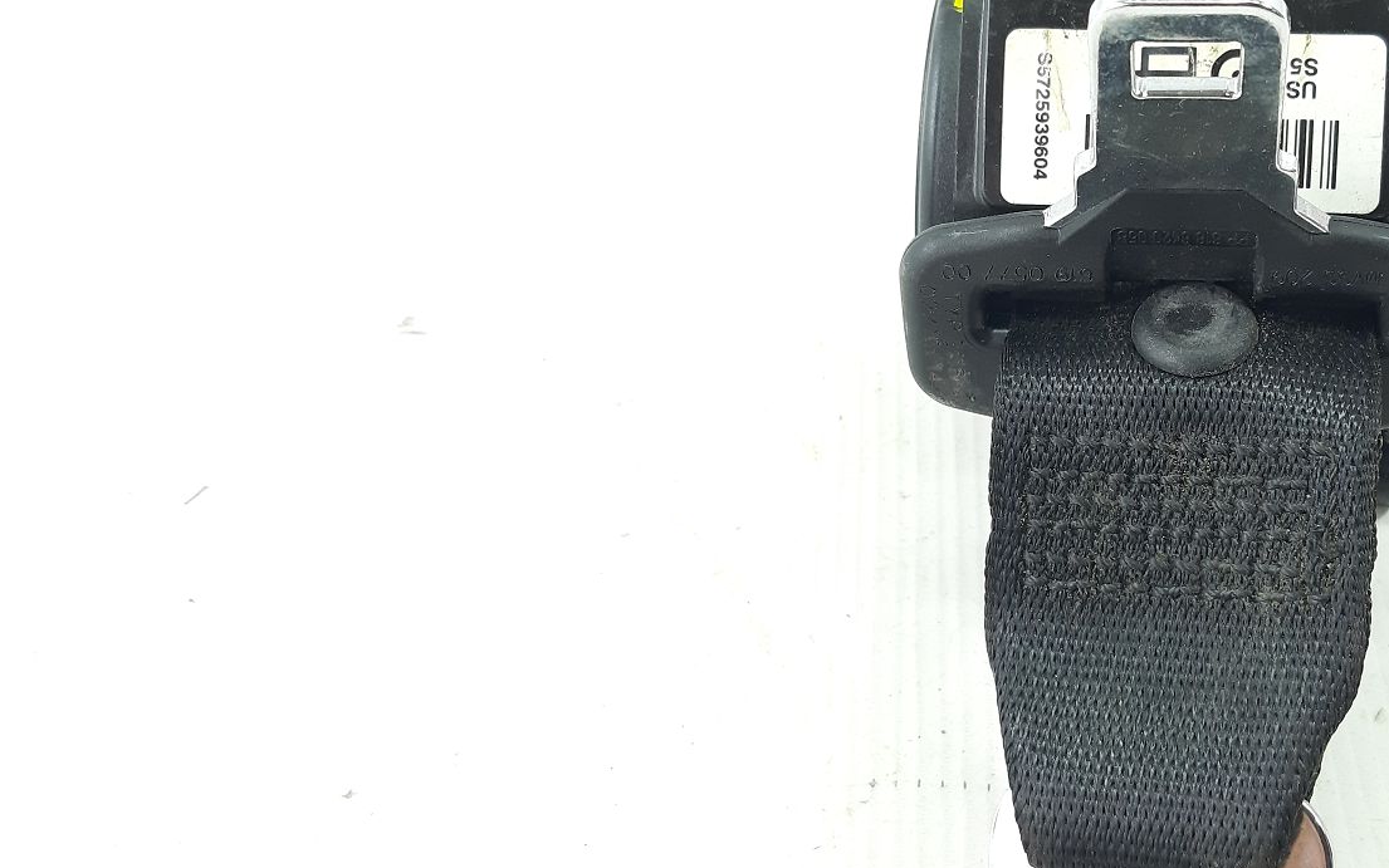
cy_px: 388
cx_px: 997
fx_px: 1666
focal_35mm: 44
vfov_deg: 29.2
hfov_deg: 44.1
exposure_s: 1/50
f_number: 1.7
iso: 80
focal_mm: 3.93
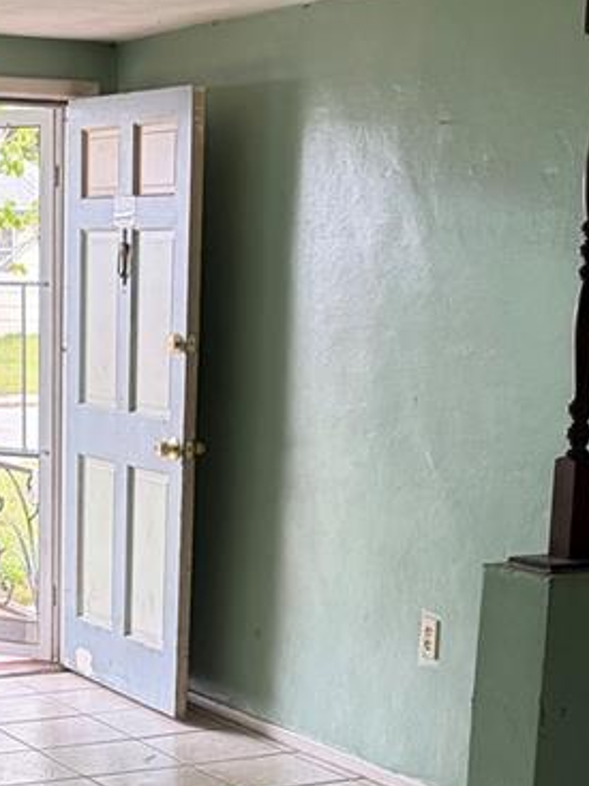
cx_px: 114
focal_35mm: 85
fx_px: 1930
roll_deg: -0.9
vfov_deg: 22.3
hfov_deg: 17.2
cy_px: 760
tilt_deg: -15.3
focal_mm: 5.96
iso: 100
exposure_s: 1/121
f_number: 1.6
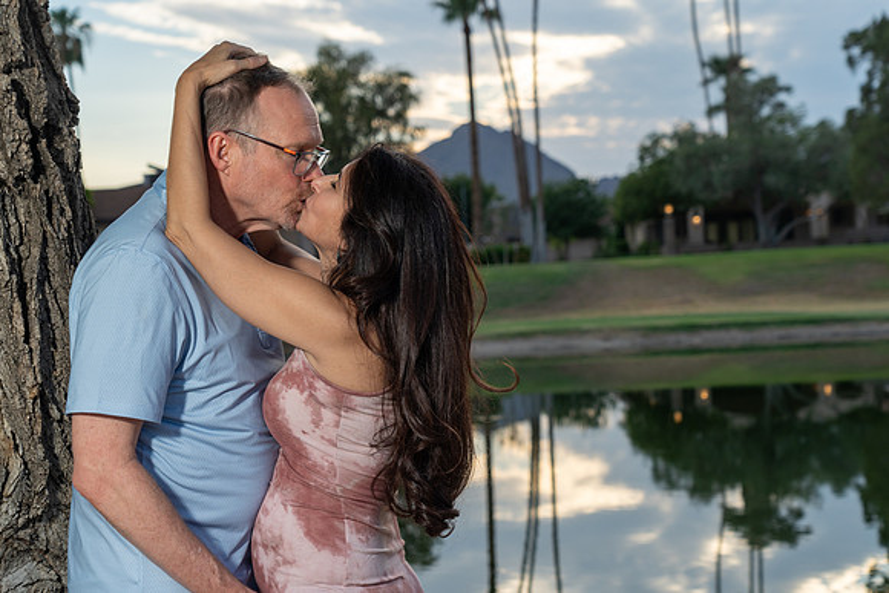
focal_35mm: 69
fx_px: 1702
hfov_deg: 29.3
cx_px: 444
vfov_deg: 19.8
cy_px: 296
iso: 200
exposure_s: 1/200
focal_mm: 65
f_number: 5.6
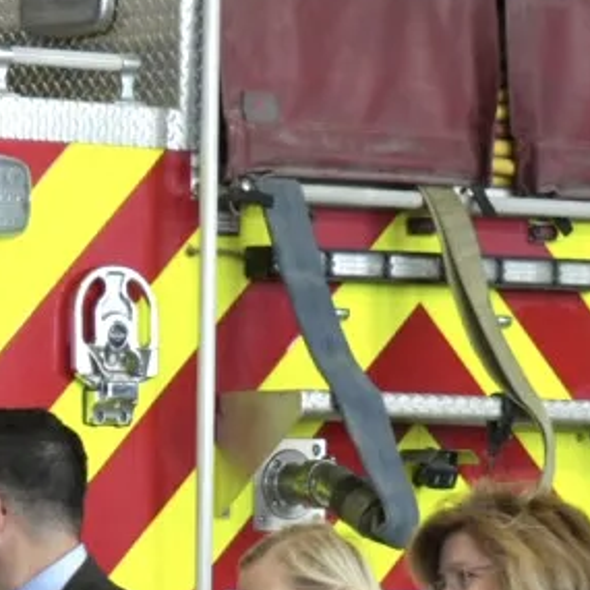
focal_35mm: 338
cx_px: -19
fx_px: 6518
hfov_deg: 5.2
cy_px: 888
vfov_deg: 5.1
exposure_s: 1/320
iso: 1000
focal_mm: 70
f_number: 5.6
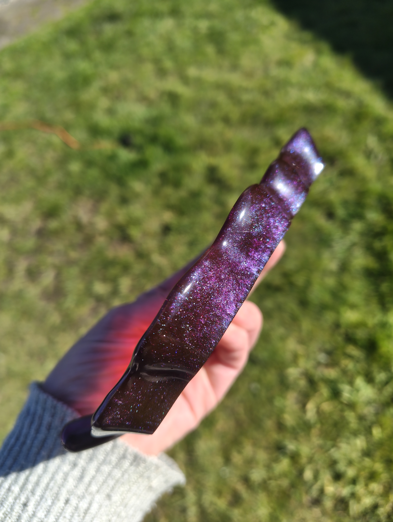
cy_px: 261
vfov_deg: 71.5
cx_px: 196
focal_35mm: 24
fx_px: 362
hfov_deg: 56.9
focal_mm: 5.56
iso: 50
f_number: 1.88
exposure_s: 1/627
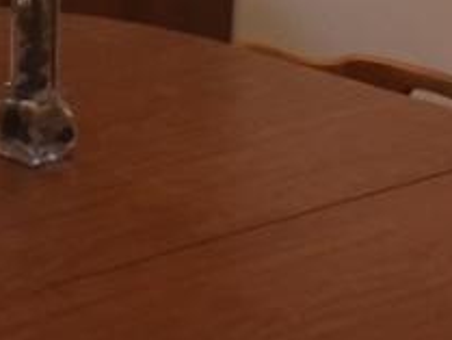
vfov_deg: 10.1
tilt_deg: -6.0
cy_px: -195
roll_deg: -1.1
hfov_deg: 13.2
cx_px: -214
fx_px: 1855
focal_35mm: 142
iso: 100
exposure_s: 1/30
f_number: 2.2
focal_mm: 4.15
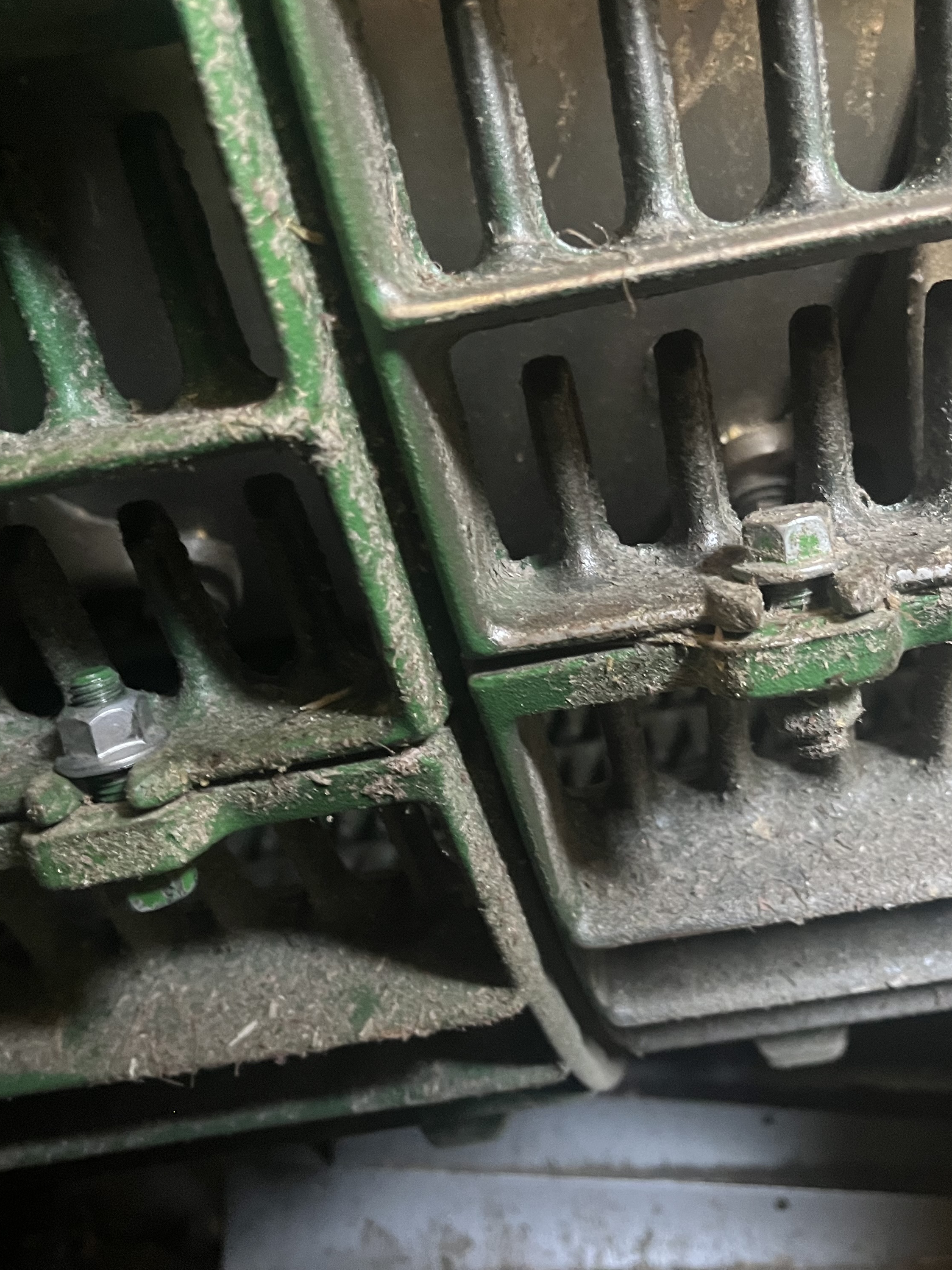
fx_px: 1284
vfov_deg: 52.6
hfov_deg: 40.6
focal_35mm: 35
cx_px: 544
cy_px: 629
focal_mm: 5.1
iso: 640
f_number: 1.6
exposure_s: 1/32
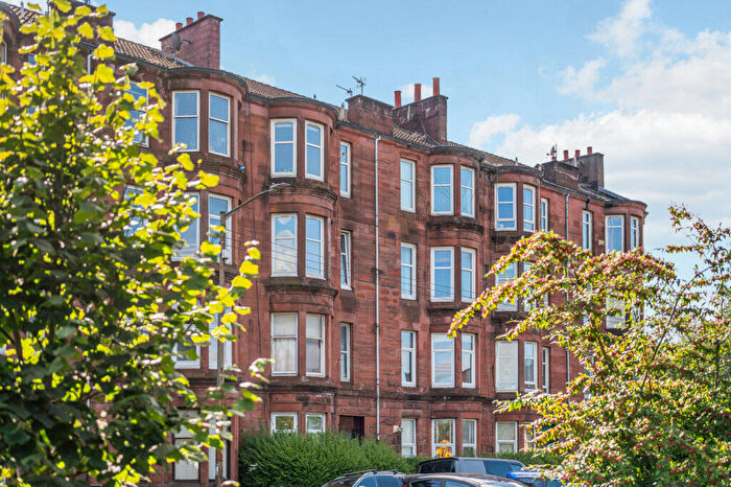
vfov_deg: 27.0
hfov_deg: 39.6
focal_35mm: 50
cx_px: 366
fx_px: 1015
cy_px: 244
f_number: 2.2
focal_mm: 50
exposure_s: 1/5000
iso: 200
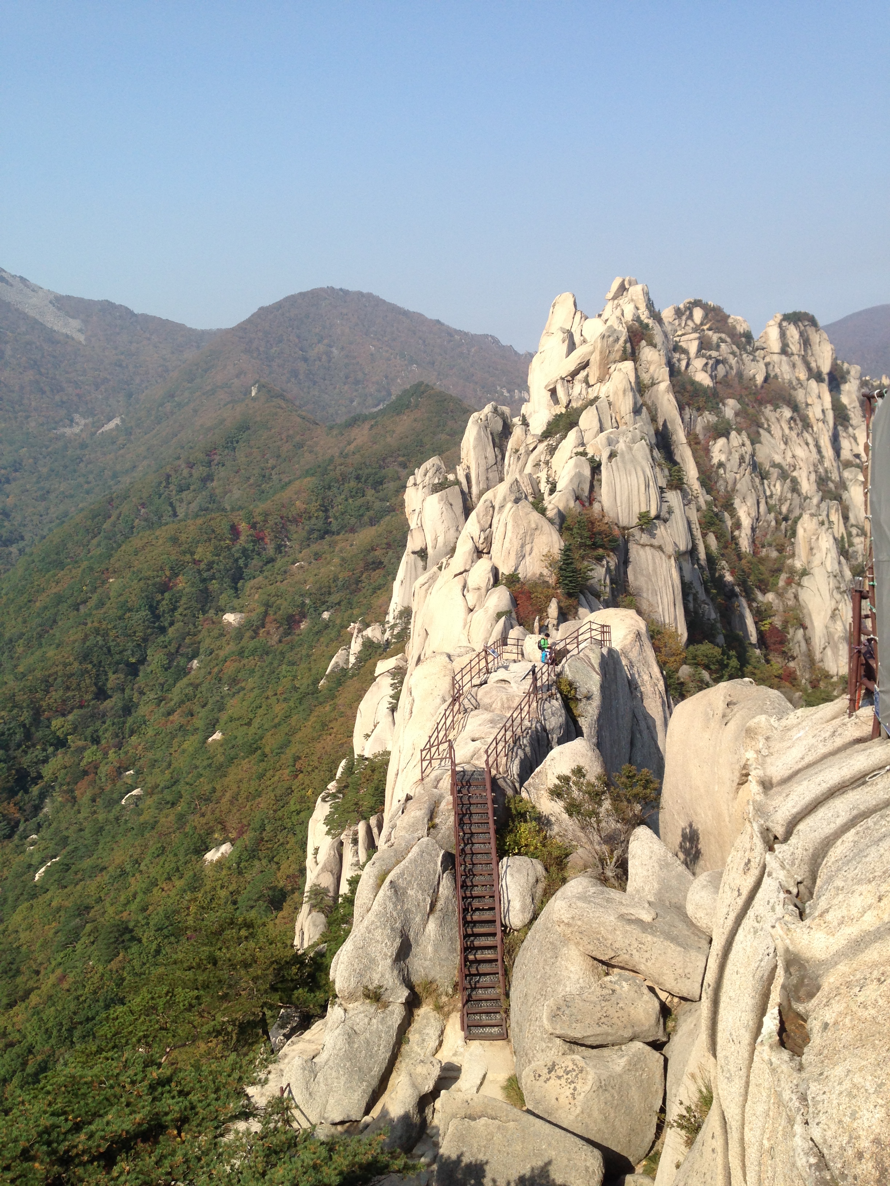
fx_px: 1131
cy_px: 593
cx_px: 445
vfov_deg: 55.4
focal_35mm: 33
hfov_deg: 42.9
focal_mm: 4.12
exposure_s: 1/1355
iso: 50
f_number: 2.4
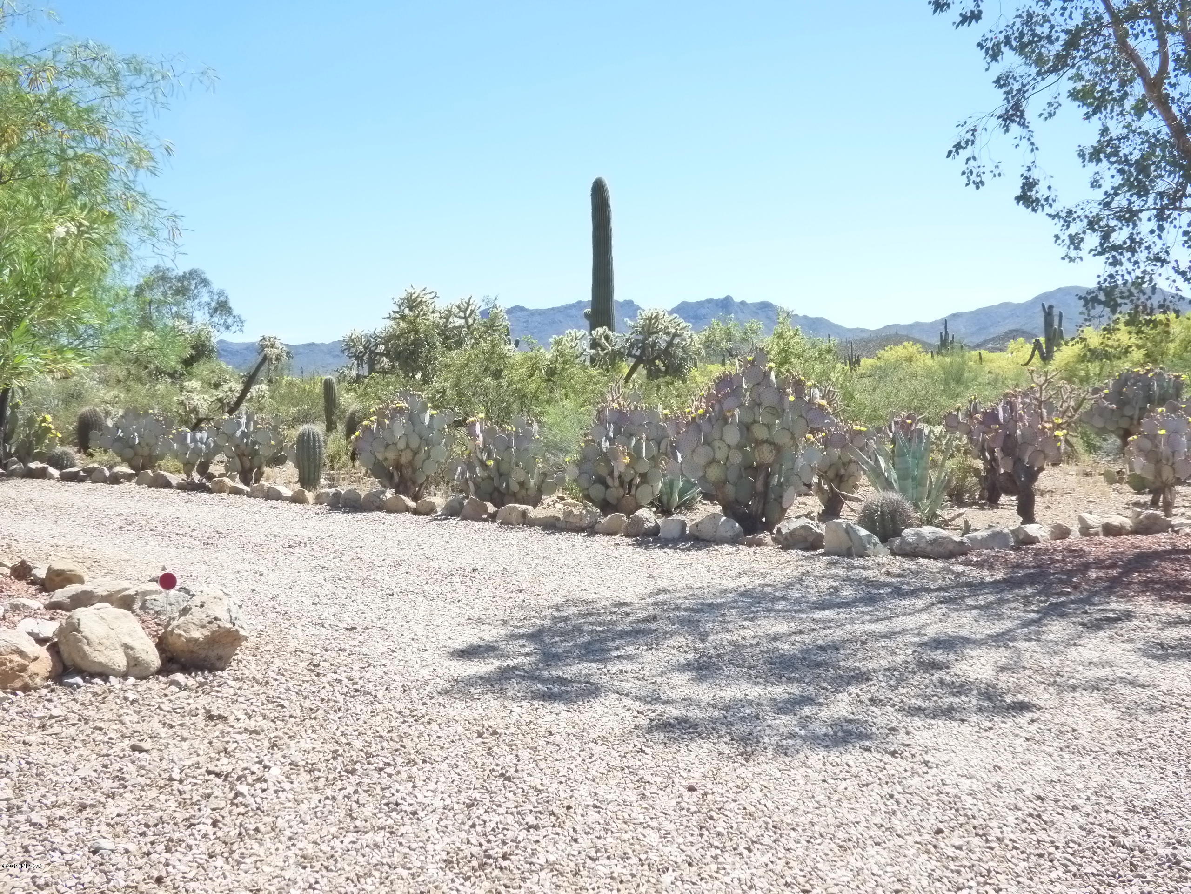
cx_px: 596
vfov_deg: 37.7
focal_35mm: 38
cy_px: 447
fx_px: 1307
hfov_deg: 49.0
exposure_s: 1/320
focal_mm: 6.8
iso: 400
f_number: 5
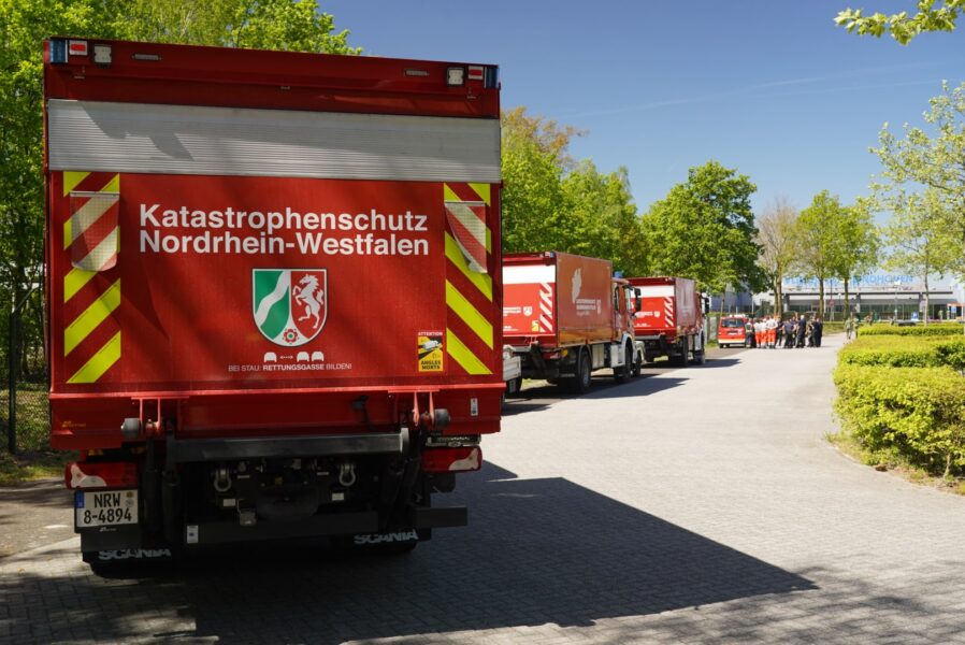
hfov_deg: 49.5
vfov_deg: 34.3
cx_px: 482
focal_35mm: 39
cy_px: 322
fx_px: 1046
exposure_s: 1/125
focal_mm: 39
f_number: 8
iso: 250
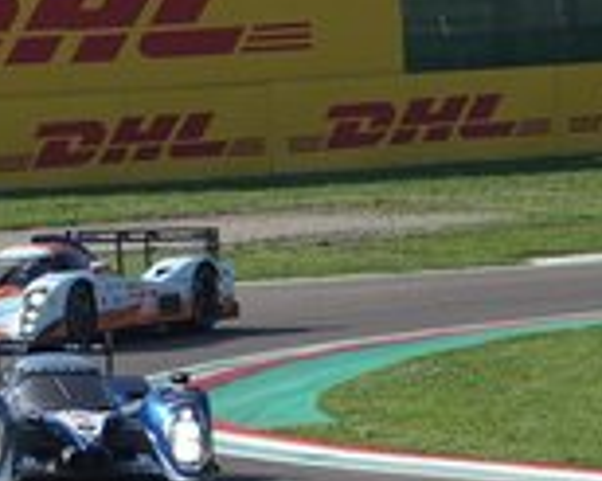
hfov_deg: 3.3
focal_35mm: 586
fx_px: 10434
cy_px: 540
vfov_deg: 2.6
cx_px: 113
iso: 100
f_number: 4
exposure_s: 1/800
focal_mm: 78.39
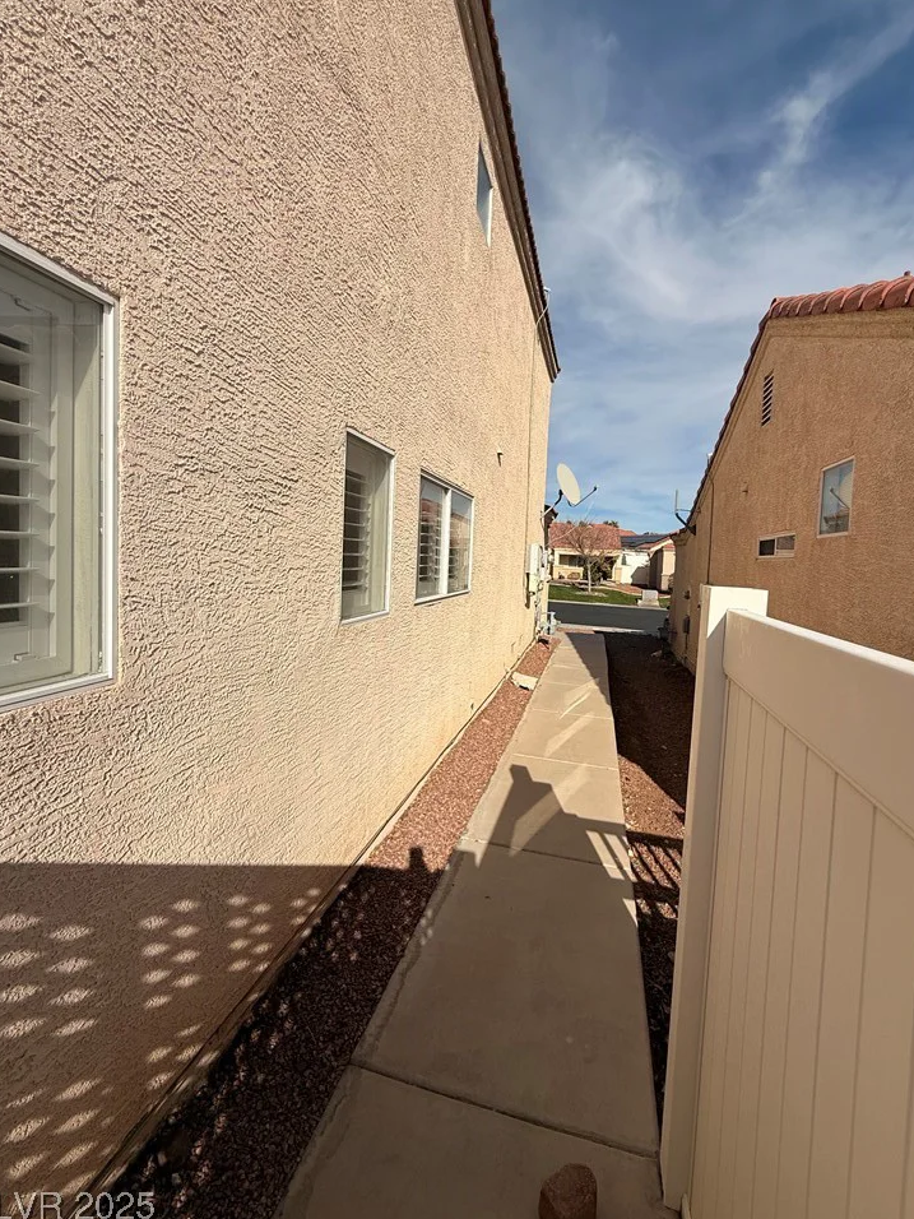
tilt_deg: -3.4
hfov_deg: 81.7
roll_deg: -2.4
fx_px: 528
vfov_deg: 98.1
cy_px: 590
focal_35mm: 15
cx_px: 473
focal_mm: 2.22
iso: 50
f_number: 2.2
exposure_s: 1/6173
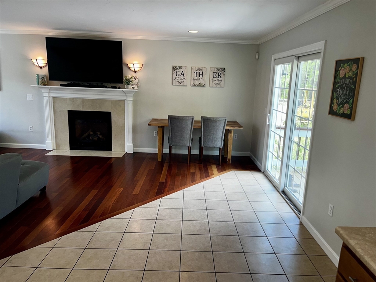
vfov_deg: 53.1
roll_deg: -1.7
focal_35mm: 26
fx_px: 282
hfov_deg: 67.3
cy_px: 141
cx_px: 188
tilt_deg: -12.1
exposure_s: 1/132
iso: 32
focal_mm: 5.1
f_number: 1.6
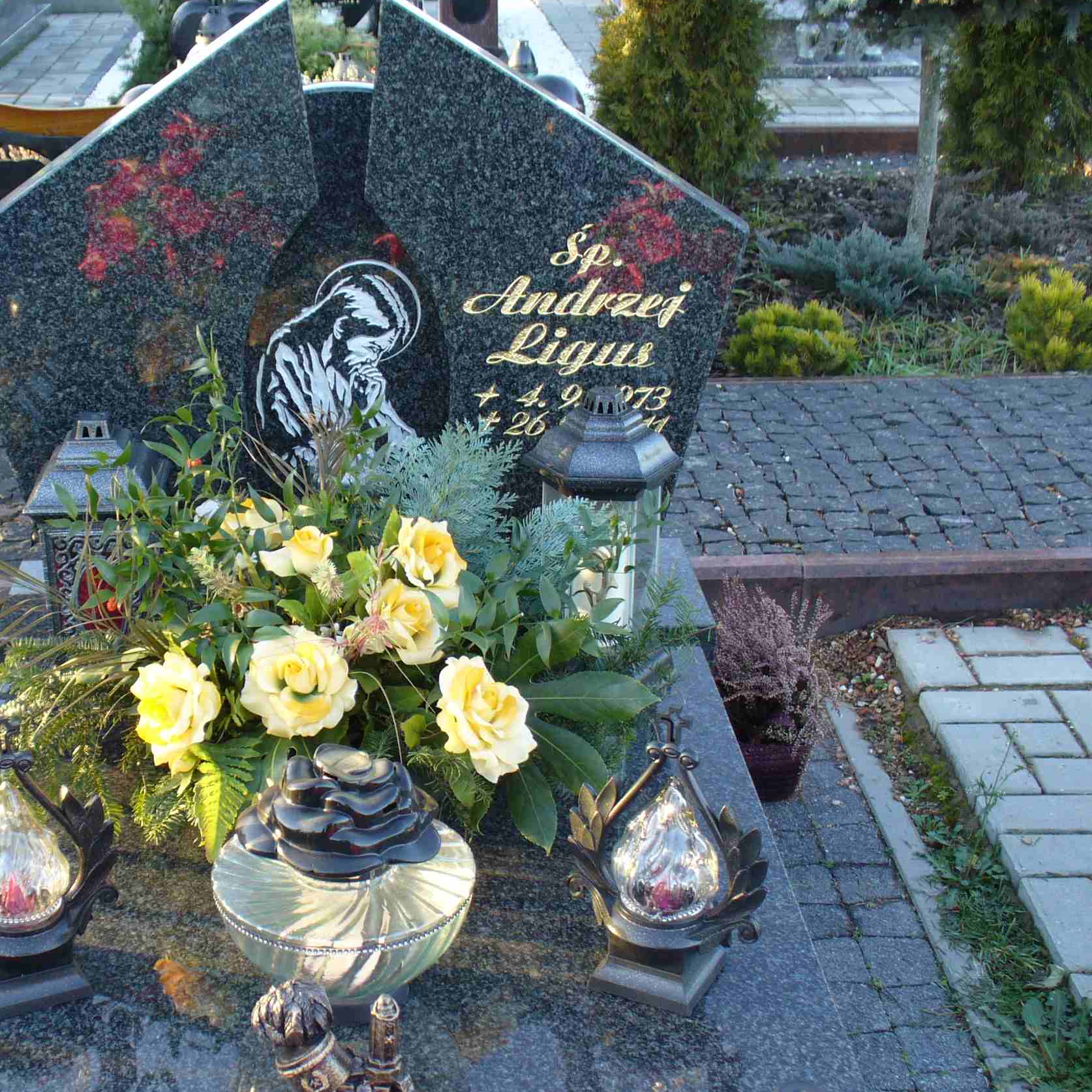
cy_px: 577
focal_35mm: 50
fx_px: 1785
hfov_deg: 33.7
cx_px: 344
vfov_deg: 34.0
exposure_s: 1/50
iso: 80
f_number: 2.8
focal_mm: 6.1
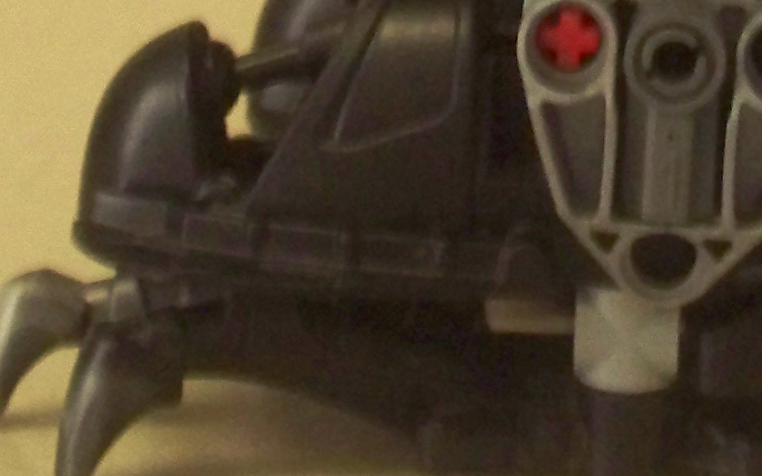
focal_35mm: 183
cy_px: -804
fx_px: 3800
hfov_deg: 11.4
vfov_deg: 6.7
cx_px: 624
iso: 400
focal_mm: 7.54
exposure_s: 1/30
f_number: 2.8
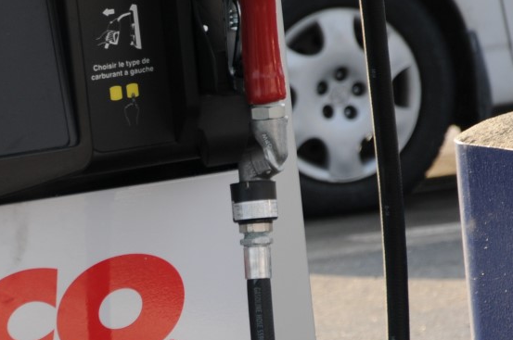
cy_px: 335
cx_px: -52
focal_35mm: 463
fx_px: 6595
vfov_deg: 3.0
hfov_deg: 4.4
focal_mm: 105
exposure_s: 1/160
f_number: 6.3
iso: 200
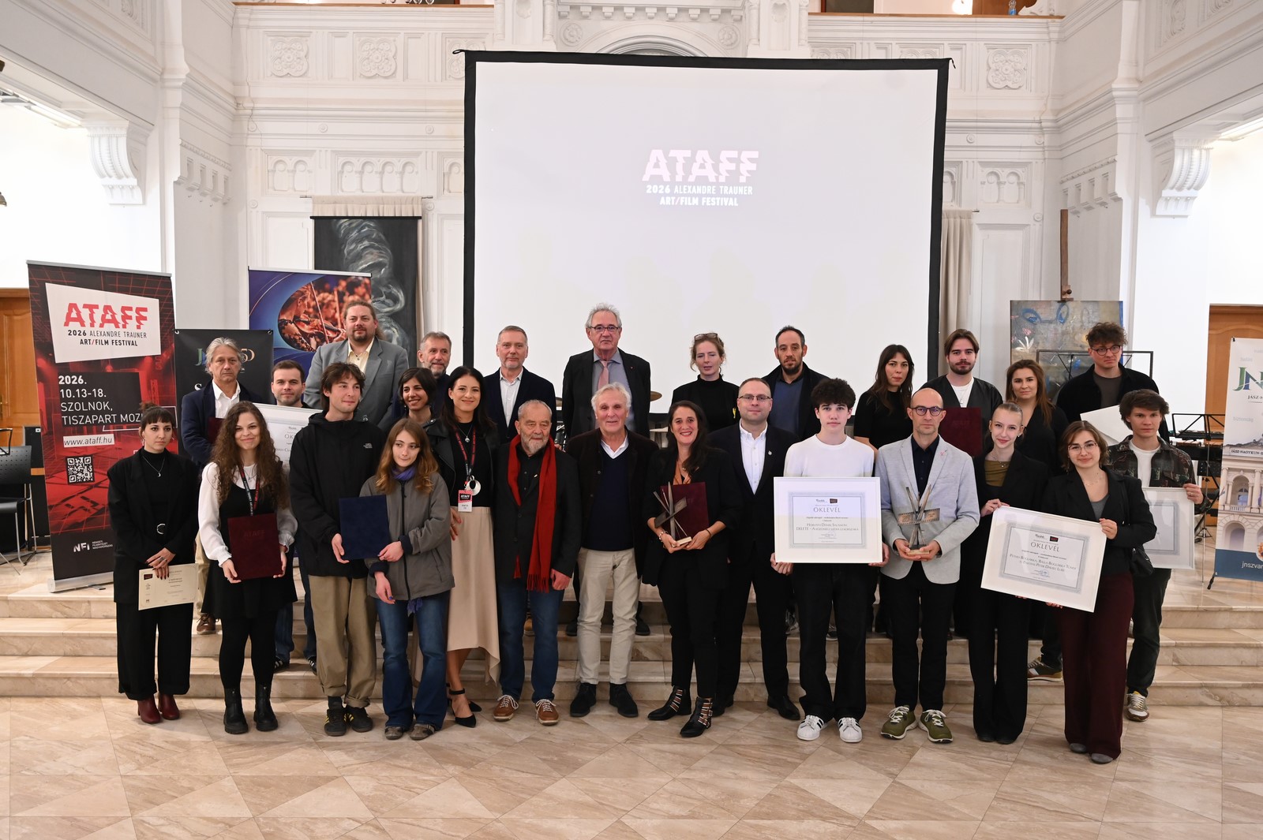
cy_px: 420
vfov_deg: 43.6
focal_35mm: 30
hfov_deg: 62.0
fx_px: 1052
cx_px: 632
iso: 3200
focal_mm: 30
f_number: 4
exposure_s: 1/50
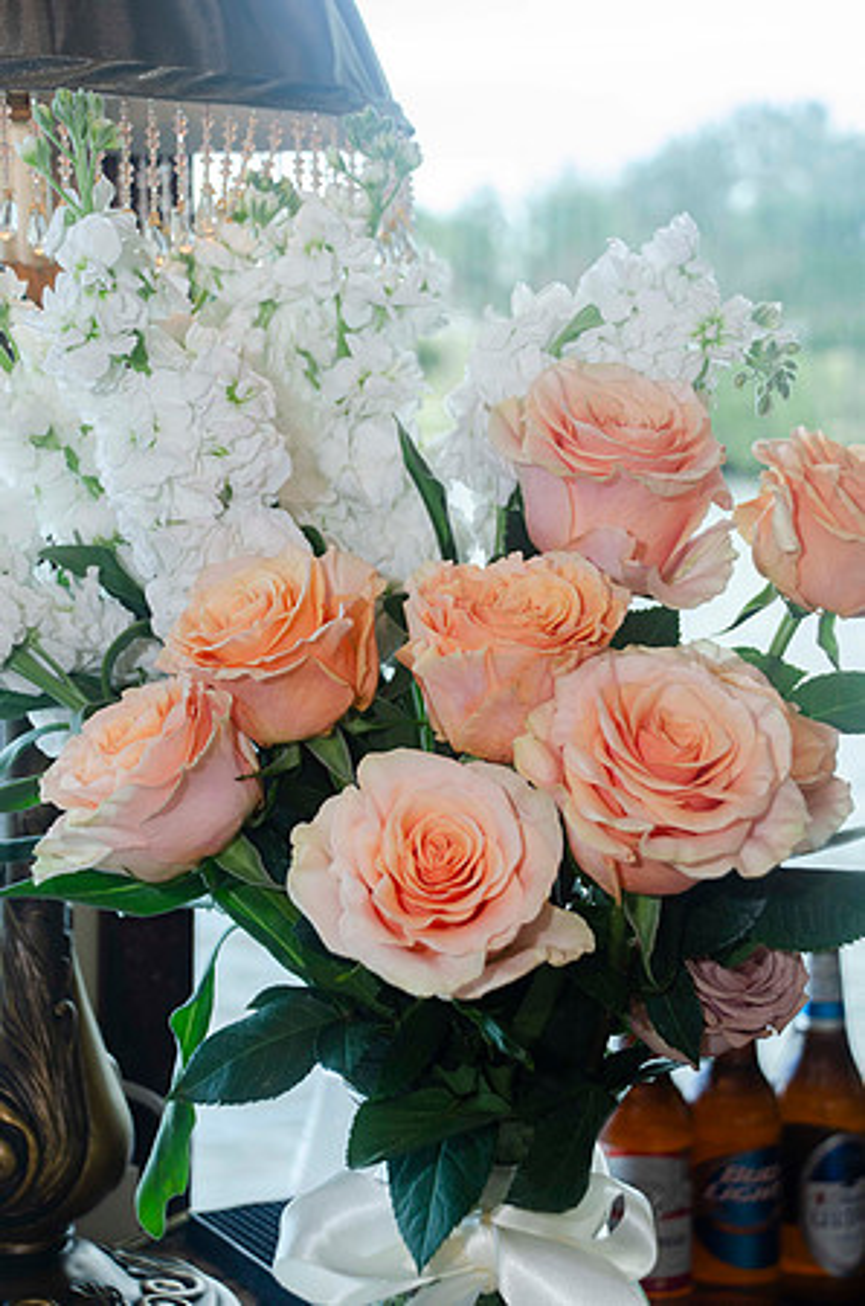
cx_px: 432
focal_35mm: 75
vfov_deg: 27.0
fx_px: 2715
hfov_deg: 18.1
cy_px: 653
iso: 400
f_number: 5.6
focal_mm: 50
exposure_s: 1/60
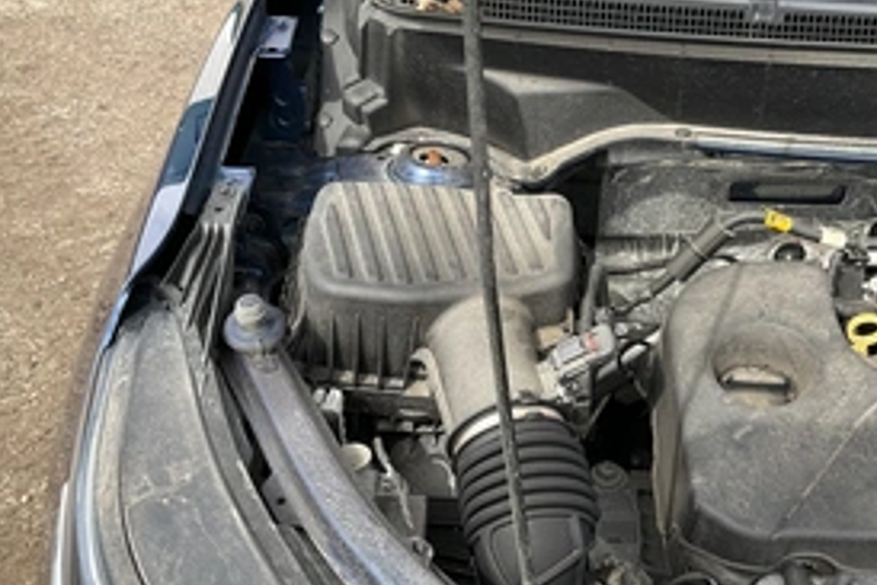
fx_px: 1072
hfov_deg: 44.3
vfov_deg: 30.5
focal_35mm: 44
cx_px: 509
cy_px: 300
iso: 25
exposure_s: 1/365
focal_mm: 3
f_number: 1.8
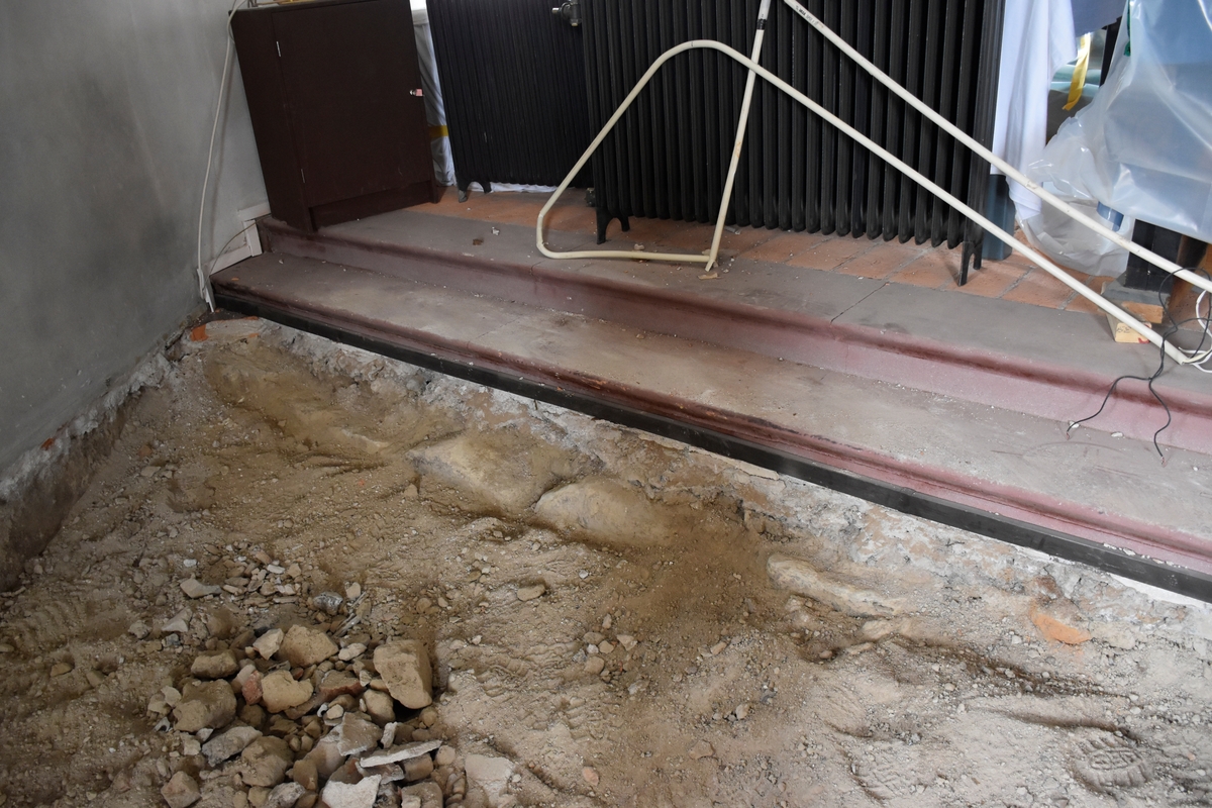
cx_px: 606
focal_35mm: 27
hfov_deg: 67.4
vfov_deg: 47.9
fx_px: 909
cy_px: 404
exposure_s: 1/60
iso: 1800
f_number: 3.5
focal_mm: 18
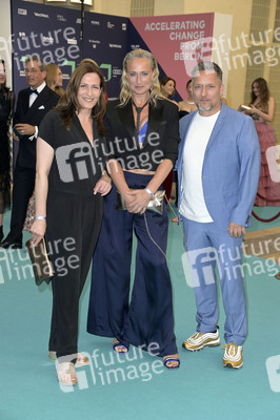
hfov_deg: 21.9
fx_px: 725
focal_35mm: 62
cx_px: 140
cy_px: 210
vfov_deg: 32.4
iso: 800
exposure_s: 1/60
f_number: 6.3
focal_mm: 62
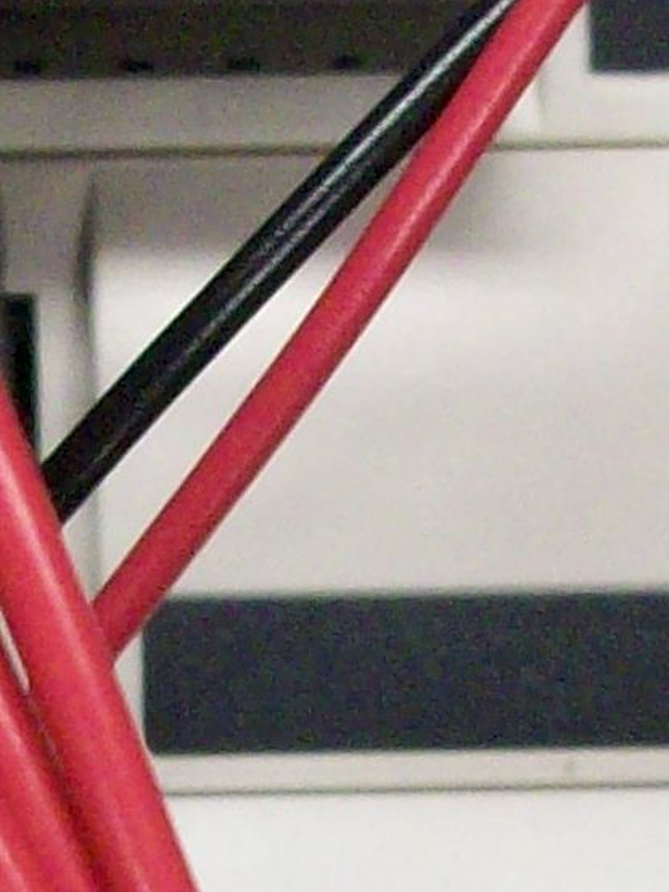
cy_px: 1033
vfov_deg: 9.7
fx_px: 5181
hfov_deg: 7.4
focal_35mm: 201
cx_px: 203
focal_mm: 5.7
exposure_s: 1/44.7
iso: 160
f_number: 2.8
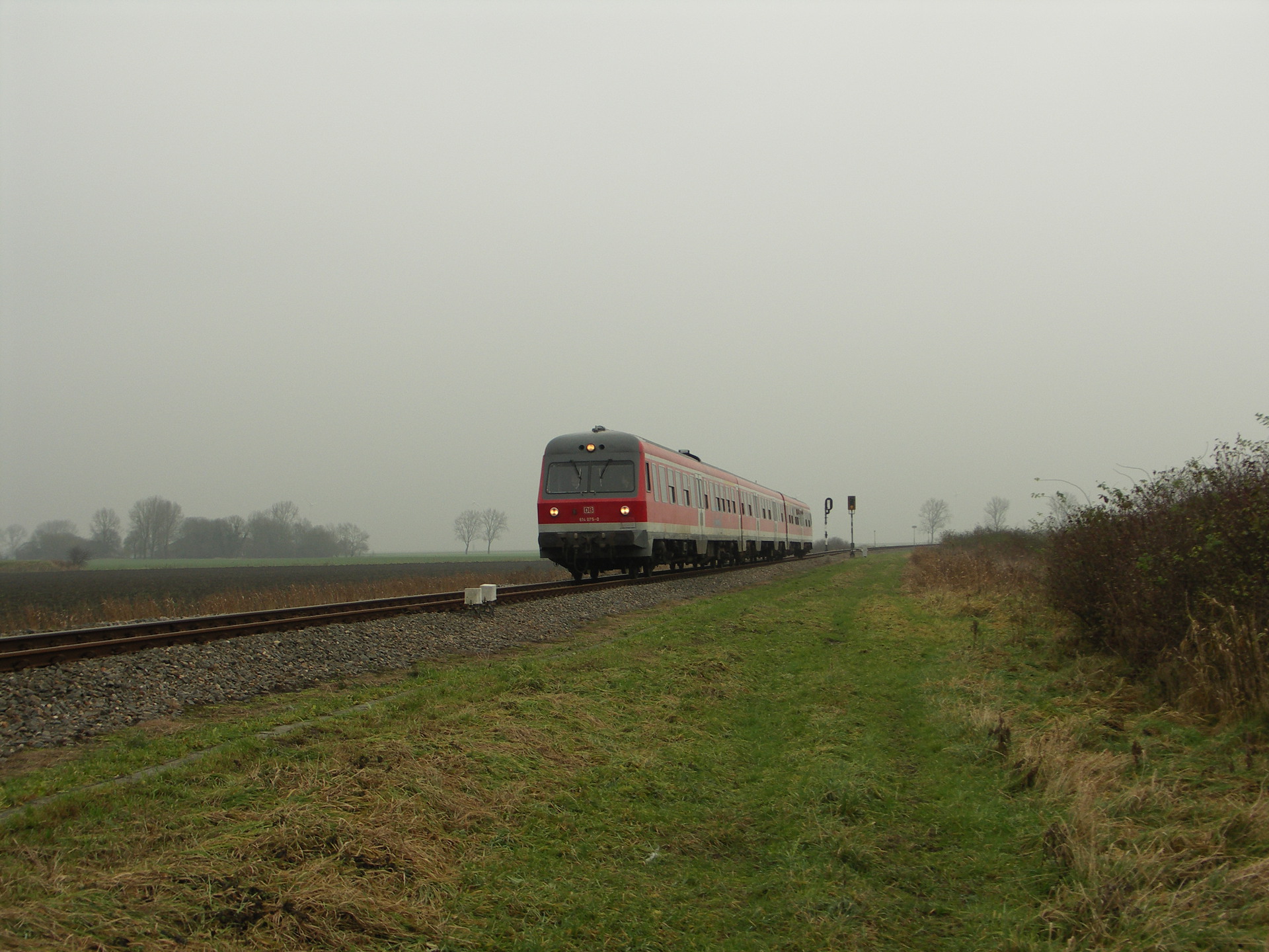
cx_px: 634
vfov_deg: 28.6
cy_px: 476
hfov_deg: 37.5
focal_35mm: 51
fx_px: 1870
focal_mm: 13.3
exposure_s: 1/250
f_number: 3.2
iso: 100
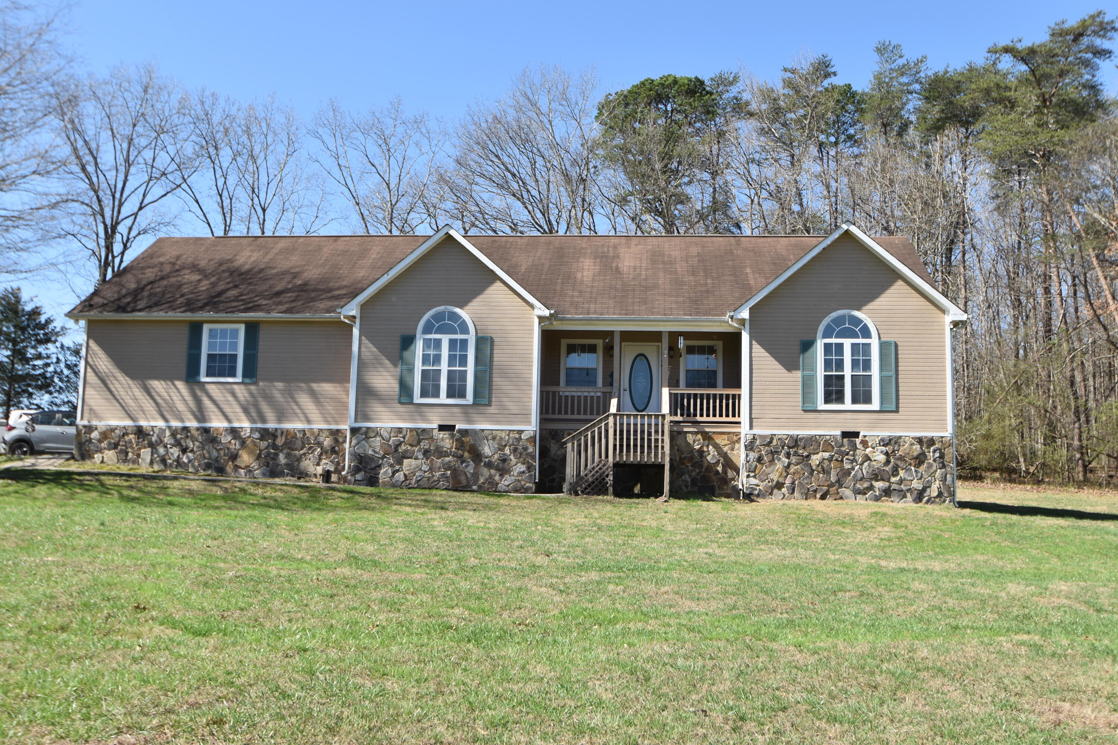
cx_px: 559
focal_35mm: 36
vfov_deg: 36.9
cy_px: 372
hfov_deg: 53.1
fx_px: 1118
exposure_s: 1/250
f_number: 8
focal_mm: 24
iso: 140
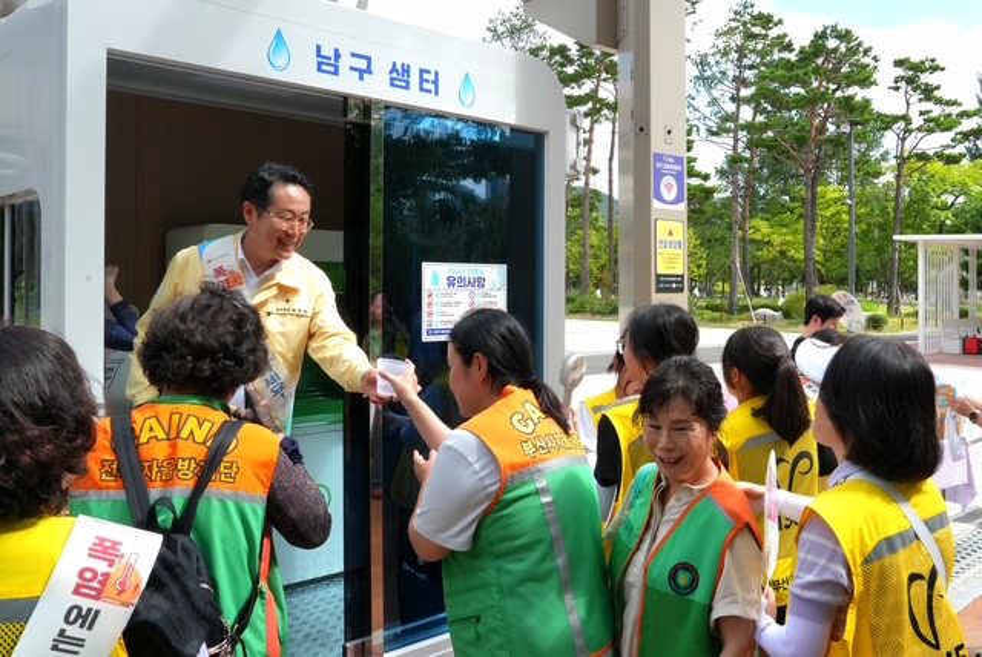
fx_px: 683
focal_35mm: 25
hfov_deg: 71.5
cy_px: 328
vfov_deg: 51.4
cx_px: 491
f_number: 18
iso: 1000
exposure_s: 1/400
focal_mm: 25
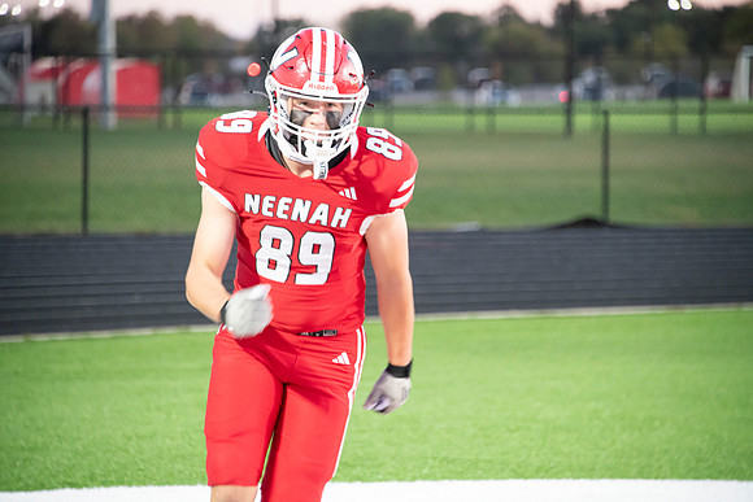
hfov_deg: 8.9
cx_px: 376
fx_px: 4812
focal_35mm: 230
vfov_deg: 6.0
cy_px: 251
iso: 8000
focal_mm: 230
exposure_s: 1/160
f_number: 5.6
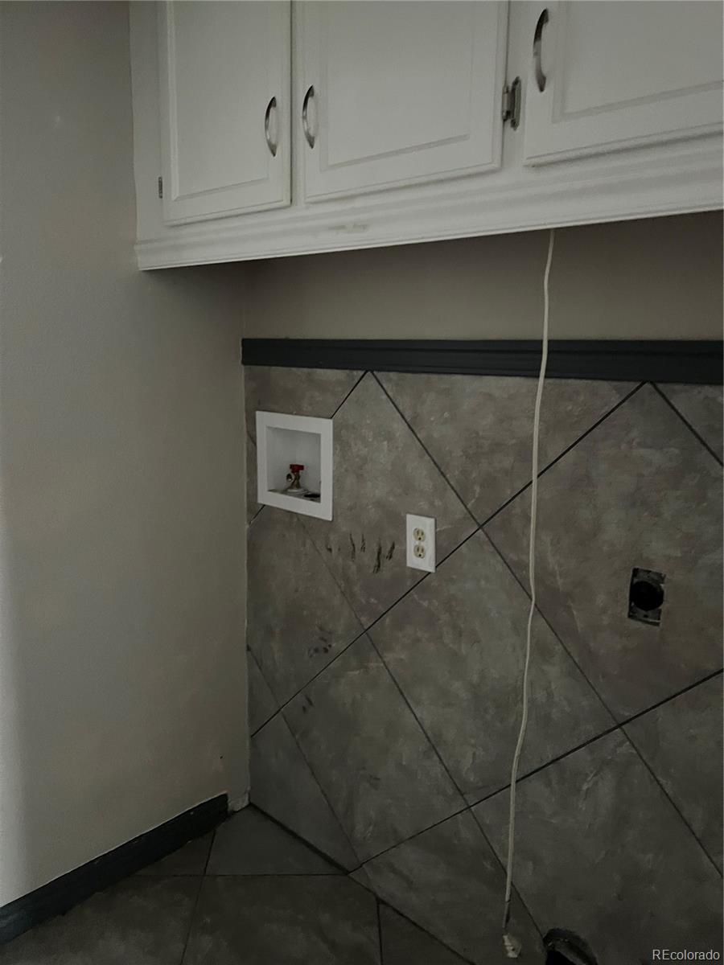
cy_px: 482
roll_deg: -1.4
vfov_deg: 67.3
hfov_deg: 53.1
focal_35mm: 26
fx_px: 725
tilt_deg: -9.0
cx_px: 362
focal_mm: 5.7
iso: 1000
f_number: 1.5
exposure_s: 1/24
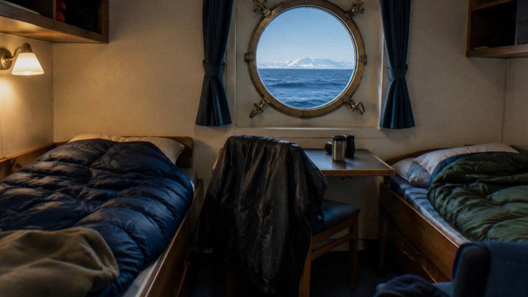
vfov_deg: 23.1
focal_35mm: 52
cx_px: 265
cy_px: 155
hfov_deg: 39.9
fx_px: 728
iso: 400
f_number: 5.6
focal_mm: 49
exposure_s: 1/640
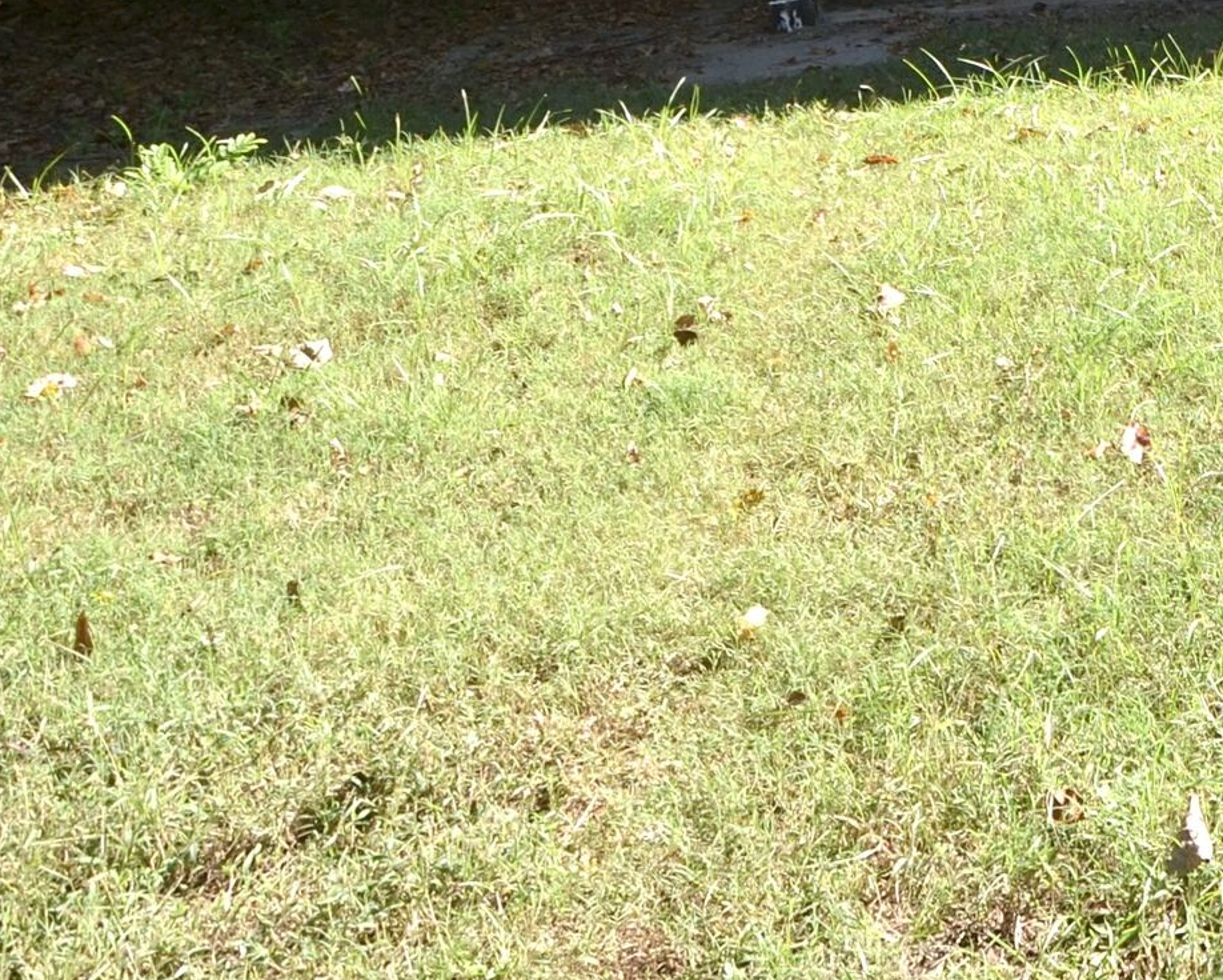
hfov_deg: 31.6
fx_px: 1702
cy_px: -305
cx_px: 1539
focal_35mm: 47
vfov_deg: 26.9
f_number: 8
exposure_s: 1/125
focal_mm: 10
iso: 200
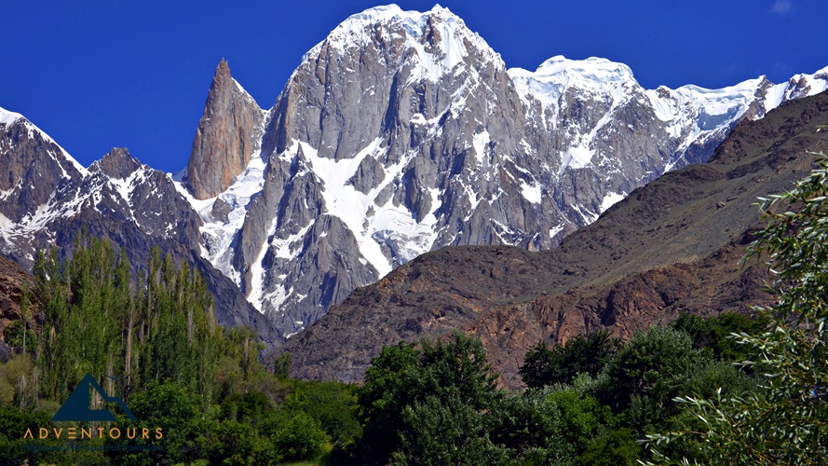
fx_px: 1922
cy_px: 199
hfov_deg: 24.3
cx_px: 411
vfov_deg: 13.8
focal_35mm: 88
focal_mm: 55
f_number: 9
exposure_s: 1/320
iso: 100
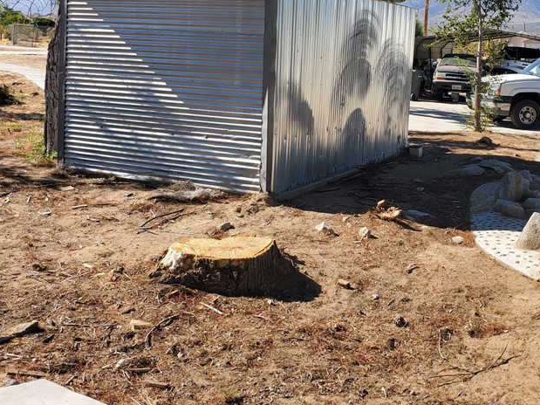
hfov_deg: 43.7
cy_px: 93
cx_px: 319
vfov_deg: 32.8
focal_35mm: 43
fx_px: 671
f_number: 2.4
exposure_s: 1/1206
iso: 50
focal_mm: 4.3
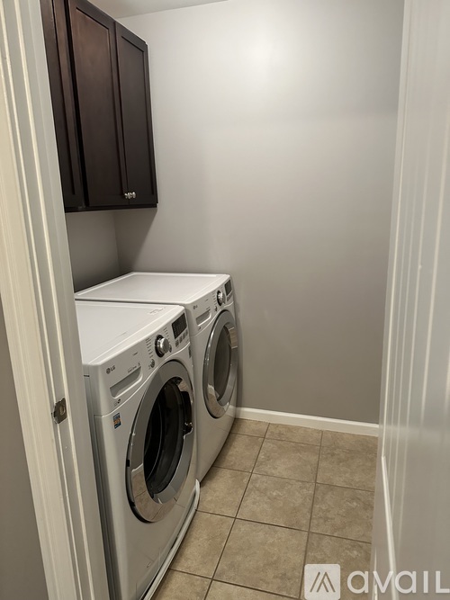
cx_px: 225
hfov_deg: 56.8
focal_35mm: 24
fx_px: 416
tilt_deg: -13.9
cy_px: 300
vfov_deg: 71.6
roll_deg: +2.6
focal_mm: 6.86
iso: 500
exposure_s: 1/60
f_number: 1.78
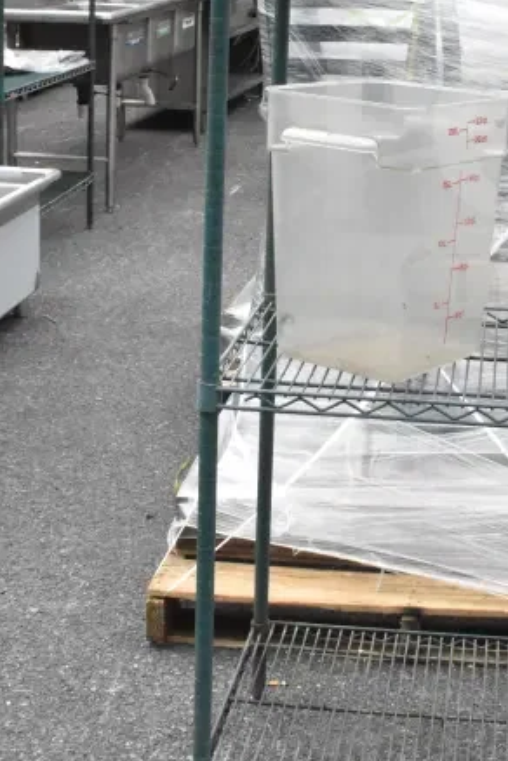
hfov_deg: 19.3
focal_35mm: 69
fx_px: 1460
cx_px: 475
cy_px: 180
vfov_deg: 28.8
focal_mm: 22
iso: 6400
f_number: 16
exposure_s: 1/1000
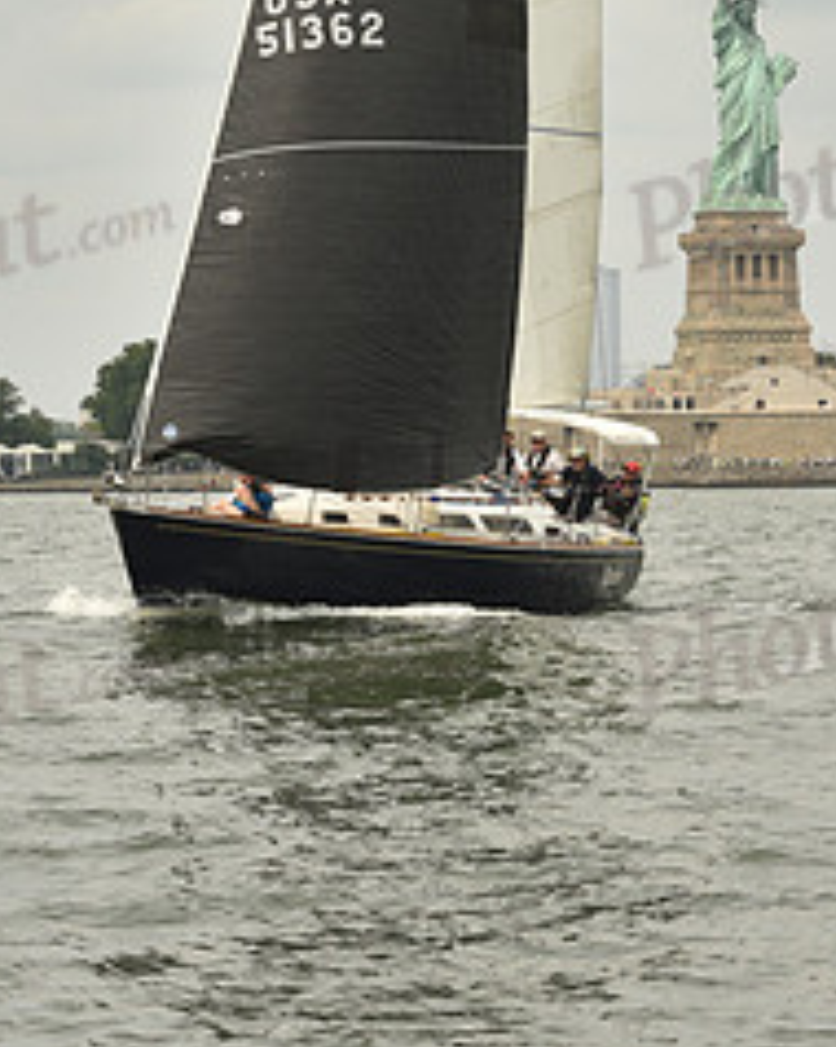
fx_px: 5667
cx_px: 403
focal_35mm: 183
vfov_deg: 10.5
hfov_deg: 8.4
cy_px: -9
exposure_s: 1/640
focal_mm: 80
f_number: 10
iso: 250
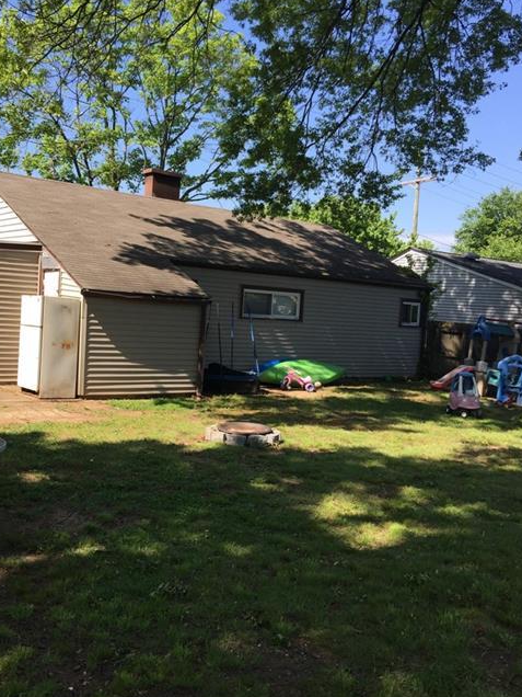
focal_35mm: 35
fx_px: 704
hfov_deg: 40.6
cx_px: 228
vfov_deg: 52.6
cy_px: 357
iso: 32
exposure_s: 1/842
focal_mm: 4.15
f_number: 2.2
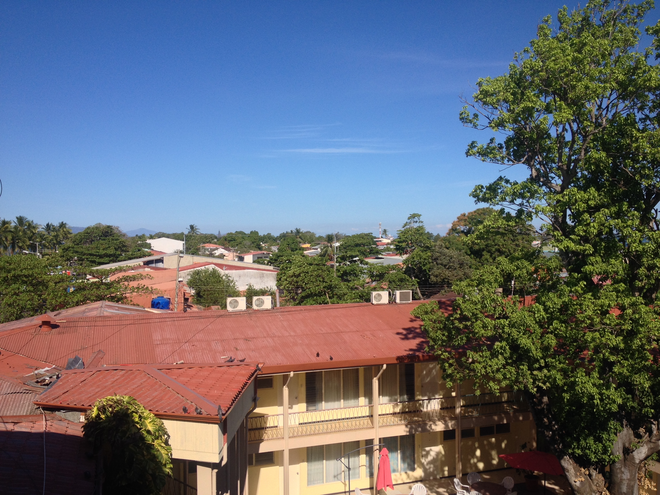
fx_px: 667
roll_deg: +1.1
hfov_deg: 52.6
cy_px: 248
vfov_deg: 40.7
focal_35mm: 35
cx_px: 330
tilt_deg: -4.5
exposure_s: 1/2208
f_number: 2.4
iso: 50
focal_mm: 4.28
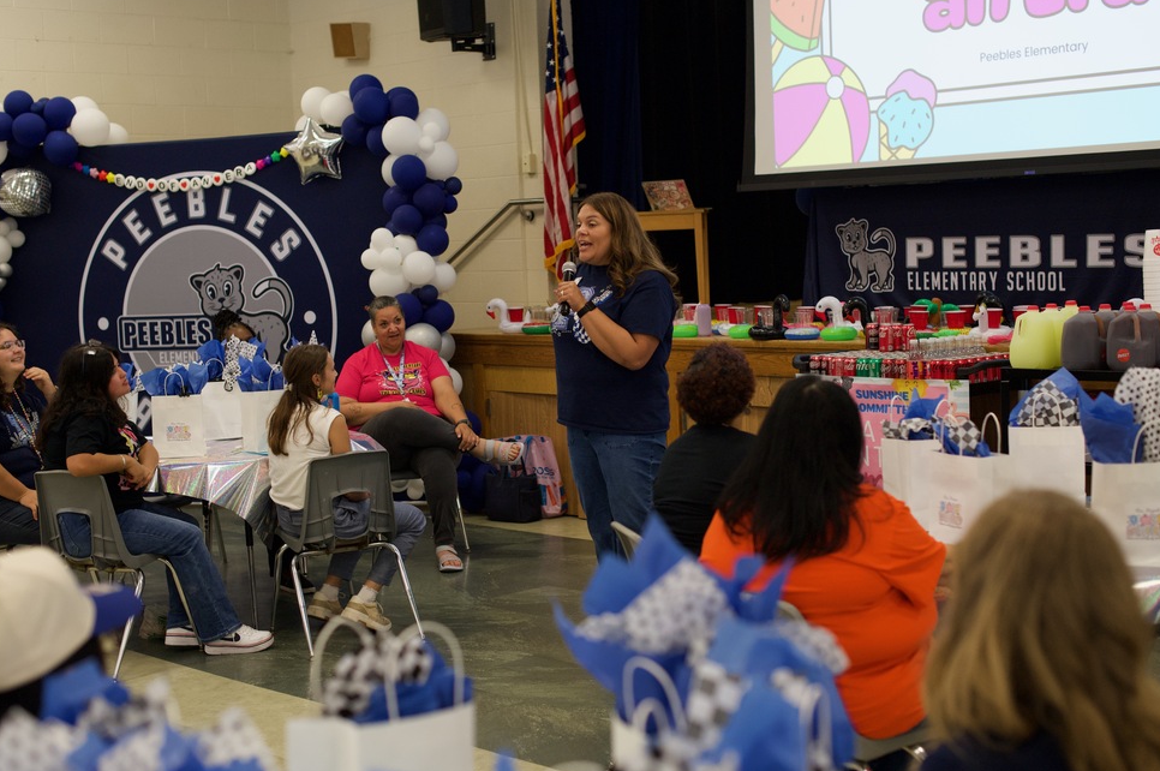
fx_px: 1706
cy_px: 367
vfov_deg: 25.5
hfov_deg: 37.6
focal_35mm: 53
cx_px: 568
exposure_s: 1/400
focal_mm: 50
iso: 2000
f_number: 2.8
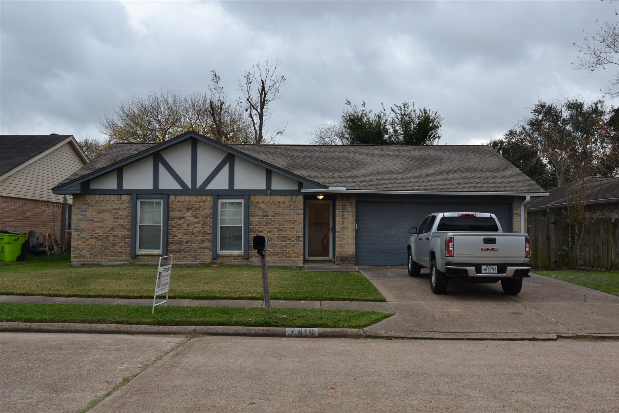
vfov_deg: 43.6
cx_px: 310
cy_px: 206
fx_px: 516
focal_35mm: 30
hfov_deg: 61.9
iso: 220
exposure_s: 1/125
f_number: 5.6
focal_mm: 20
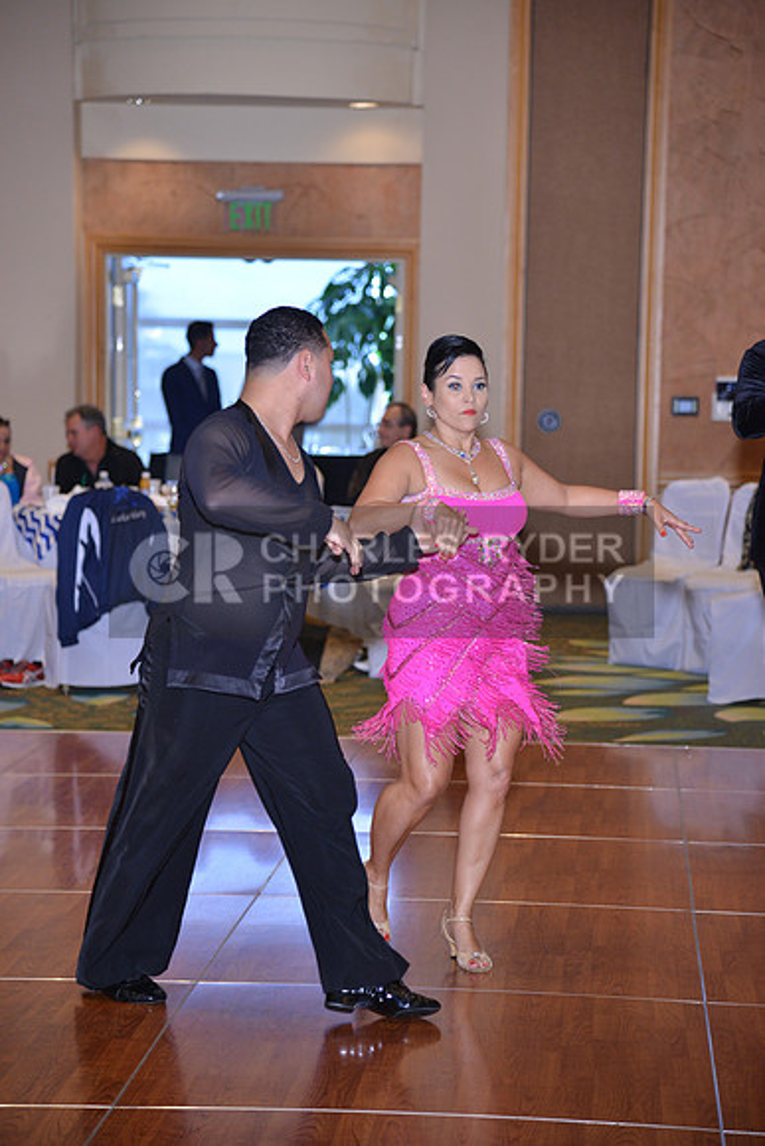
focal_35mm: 98
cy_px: 573
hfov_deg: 14.0
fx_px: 3122
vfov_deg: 20.8
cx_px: 382
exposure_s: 1/250
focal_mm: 98
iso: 1000
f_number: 4
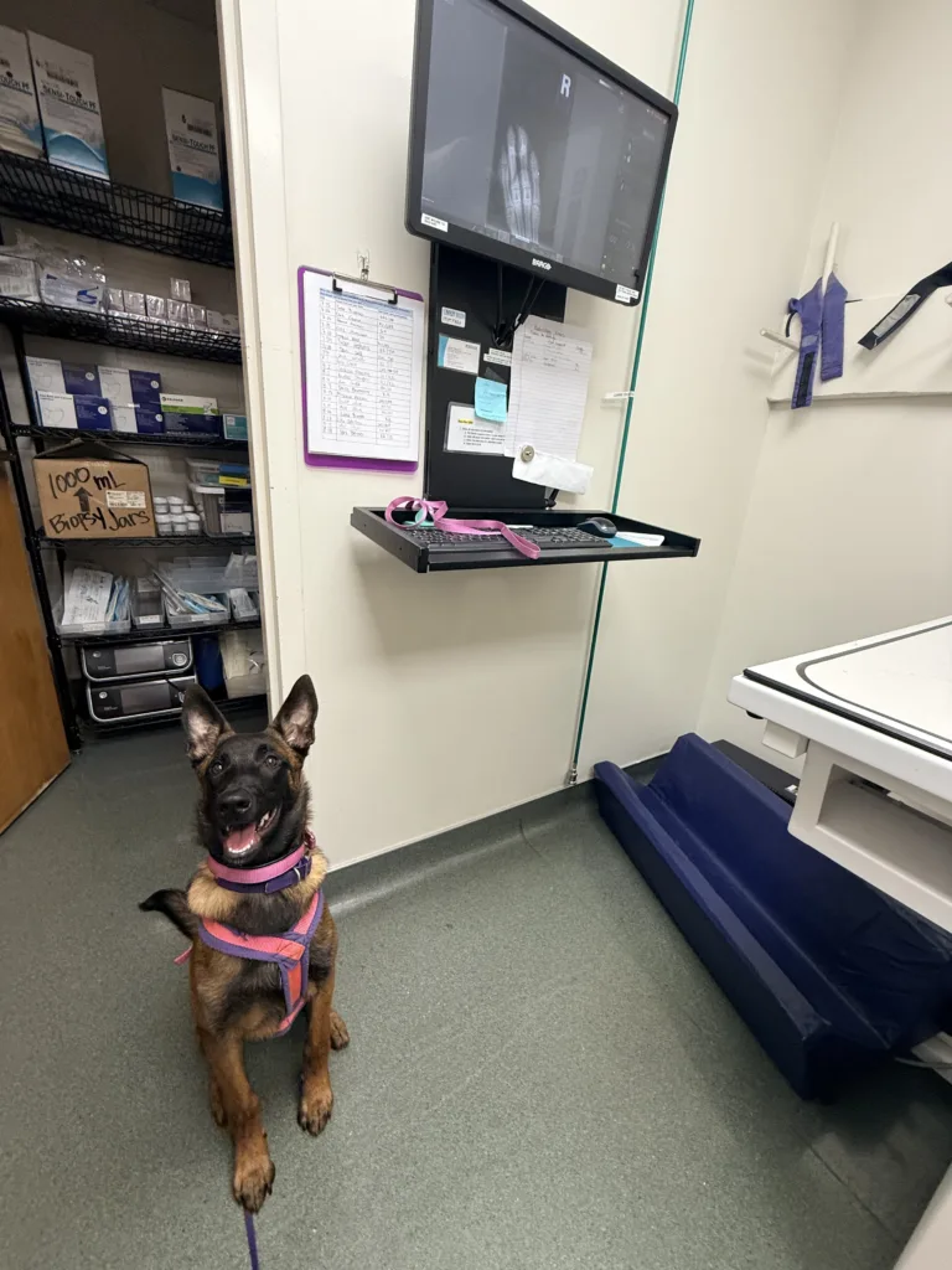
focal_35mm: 14
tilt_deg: -18.6
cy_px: 635
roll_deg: -4.5
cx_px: 476
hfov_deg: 85.7
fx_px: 513
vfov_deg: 102.1
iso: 250
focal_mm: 2.22
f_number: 2.2
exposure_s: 1/120
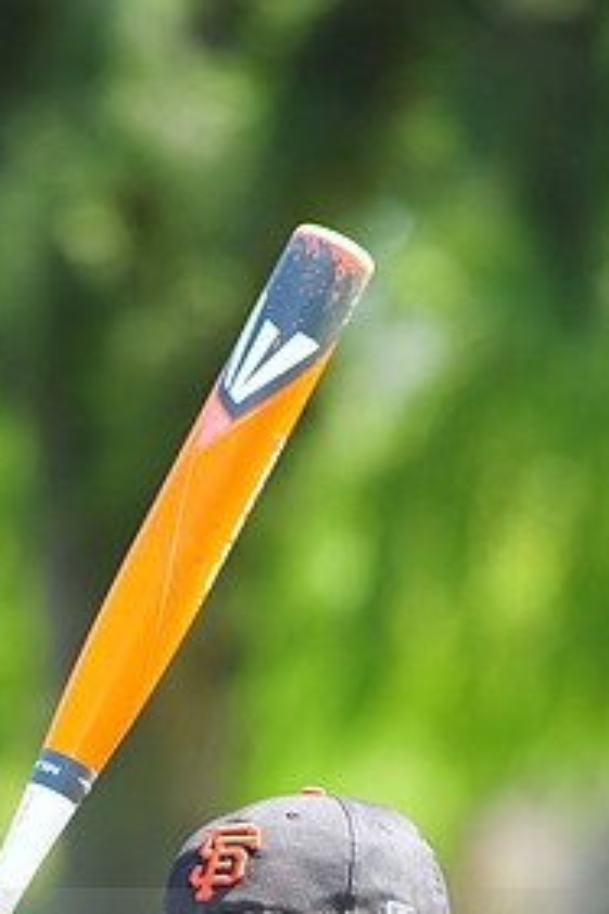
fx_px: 10492
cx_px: 192
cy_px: 934
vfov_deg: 5.0
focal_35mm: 413
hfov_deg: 3.3
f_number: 4.5
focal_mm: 200
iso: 200
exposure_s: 1/400
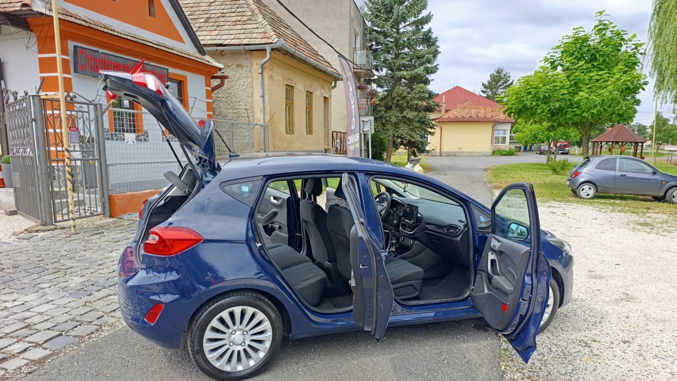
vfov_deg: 44.1
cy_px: 231
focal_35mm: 26
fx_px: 467
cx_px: 347
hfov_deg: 71.9
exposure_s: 1/158
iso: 50
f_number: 1.6
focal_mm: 6.14
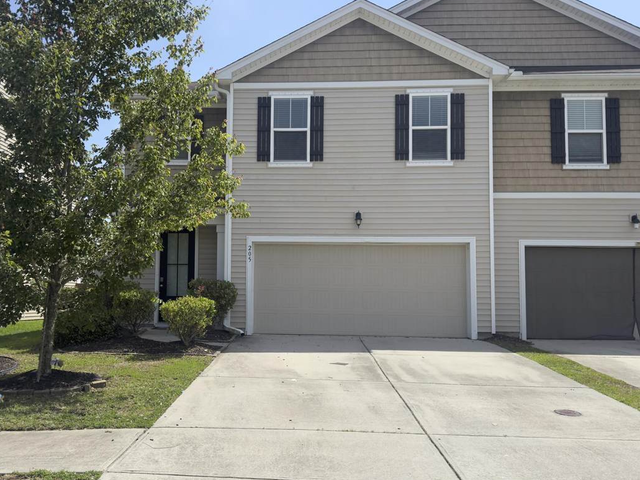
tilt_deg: +4.5
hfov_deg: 51.2
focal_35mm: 36
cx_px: 274
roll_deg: -0.4
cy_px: 248
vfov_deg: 39.6
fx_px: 666
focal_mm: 6.76
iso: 100
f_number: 1.78
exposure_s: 1/5376
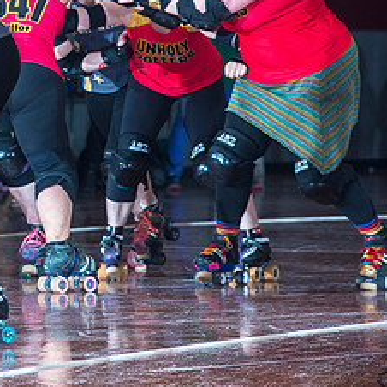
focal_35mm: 382
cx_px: -103
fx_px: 4832
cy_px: 93
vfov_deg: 4.6
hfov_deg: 4.6
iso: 800
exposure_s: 1/160
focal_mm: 175
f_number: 6.3
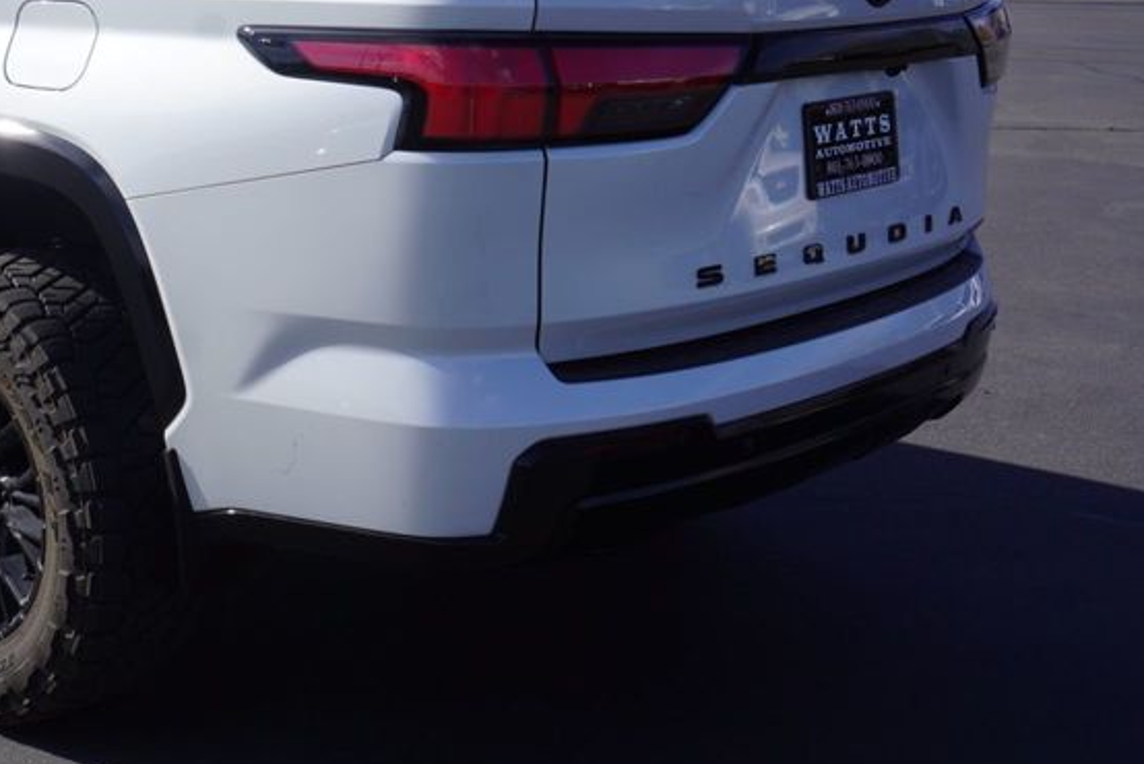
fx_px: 1939
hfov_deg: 31.4
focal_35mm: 61
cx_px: 122
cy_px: 227
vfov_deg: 22.2
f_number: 10
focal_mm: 22
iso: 100
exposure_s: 1/200
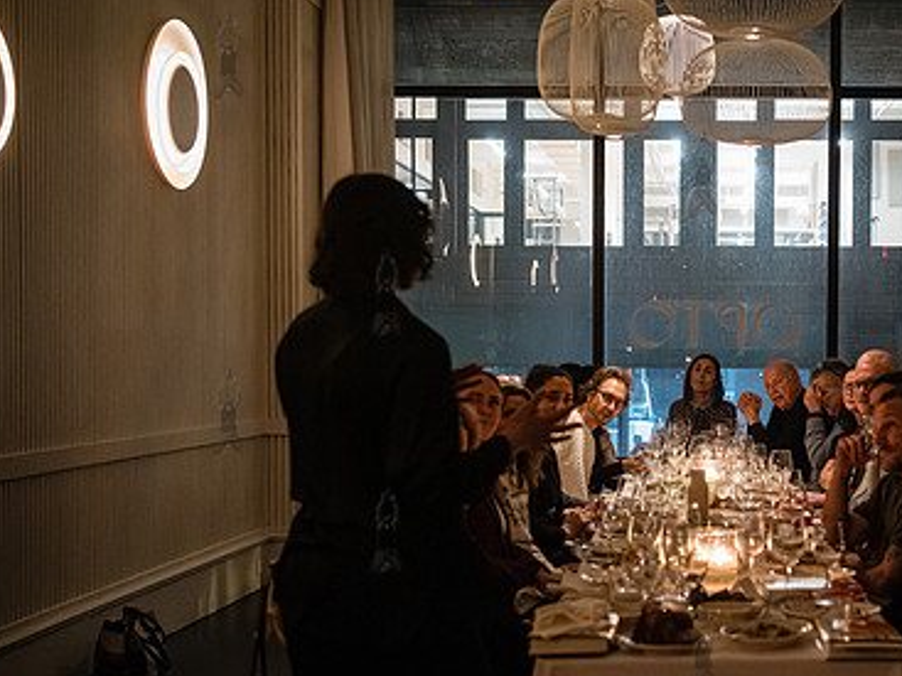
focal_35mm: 55
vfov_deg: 26.5
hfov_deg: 34.1
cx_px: 700
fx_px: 1433
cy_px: 411
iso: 16000
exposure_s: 1/160
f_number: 2.8
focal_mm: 36
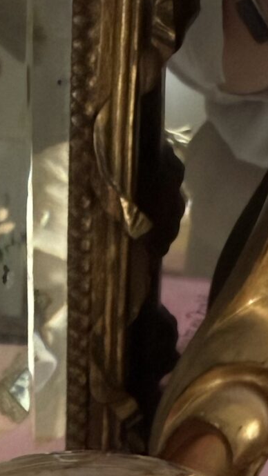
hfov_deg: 12.4
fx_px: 1226
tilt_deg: -45.8
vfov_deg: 18.3
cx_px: 73
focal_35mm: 97
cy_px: 800
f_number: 2.2
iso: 320
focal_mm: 2.22
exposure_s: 1/85
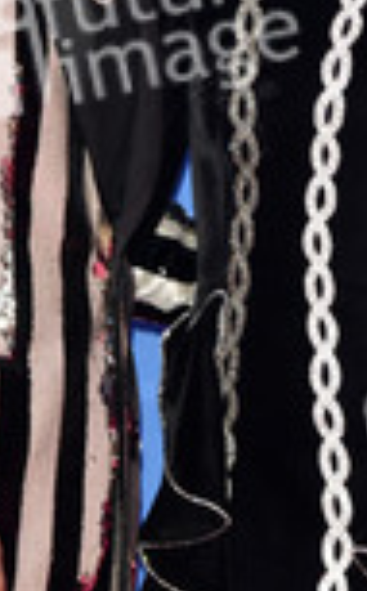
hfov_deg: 3.4
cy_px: 232
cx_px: 212
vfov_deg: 5.4
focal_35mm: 387
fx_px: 6223
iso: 2000
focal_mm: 145
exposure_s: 1/250
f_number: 4.5
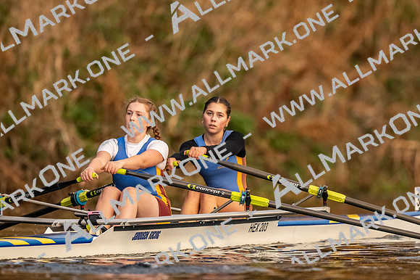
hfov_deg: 2.3
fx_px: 10494
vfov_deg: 1.5
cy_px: 140
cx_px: 210
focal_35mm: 900
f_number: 4
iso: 3200
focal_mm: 600
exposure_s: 1/2500
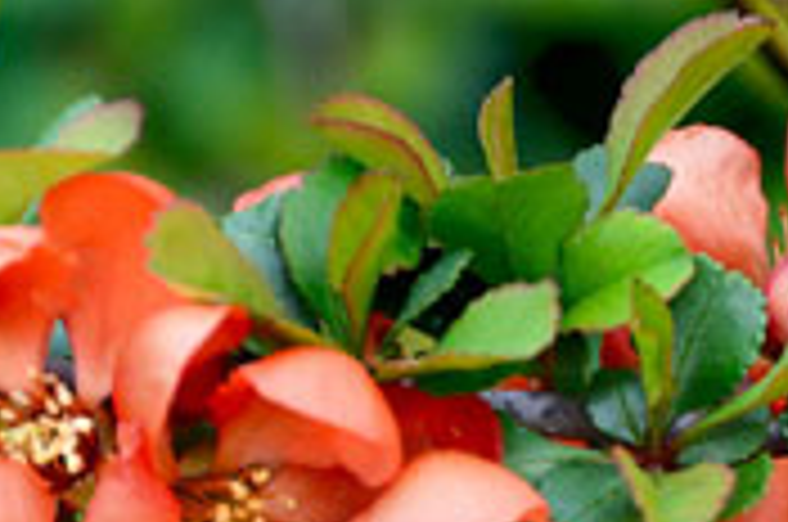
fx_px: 14027
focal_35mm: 642
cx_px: 615
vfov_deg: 2.1
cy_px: 576
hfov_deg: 3.2
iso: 160
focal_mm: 140
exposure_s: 1/125
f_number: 8
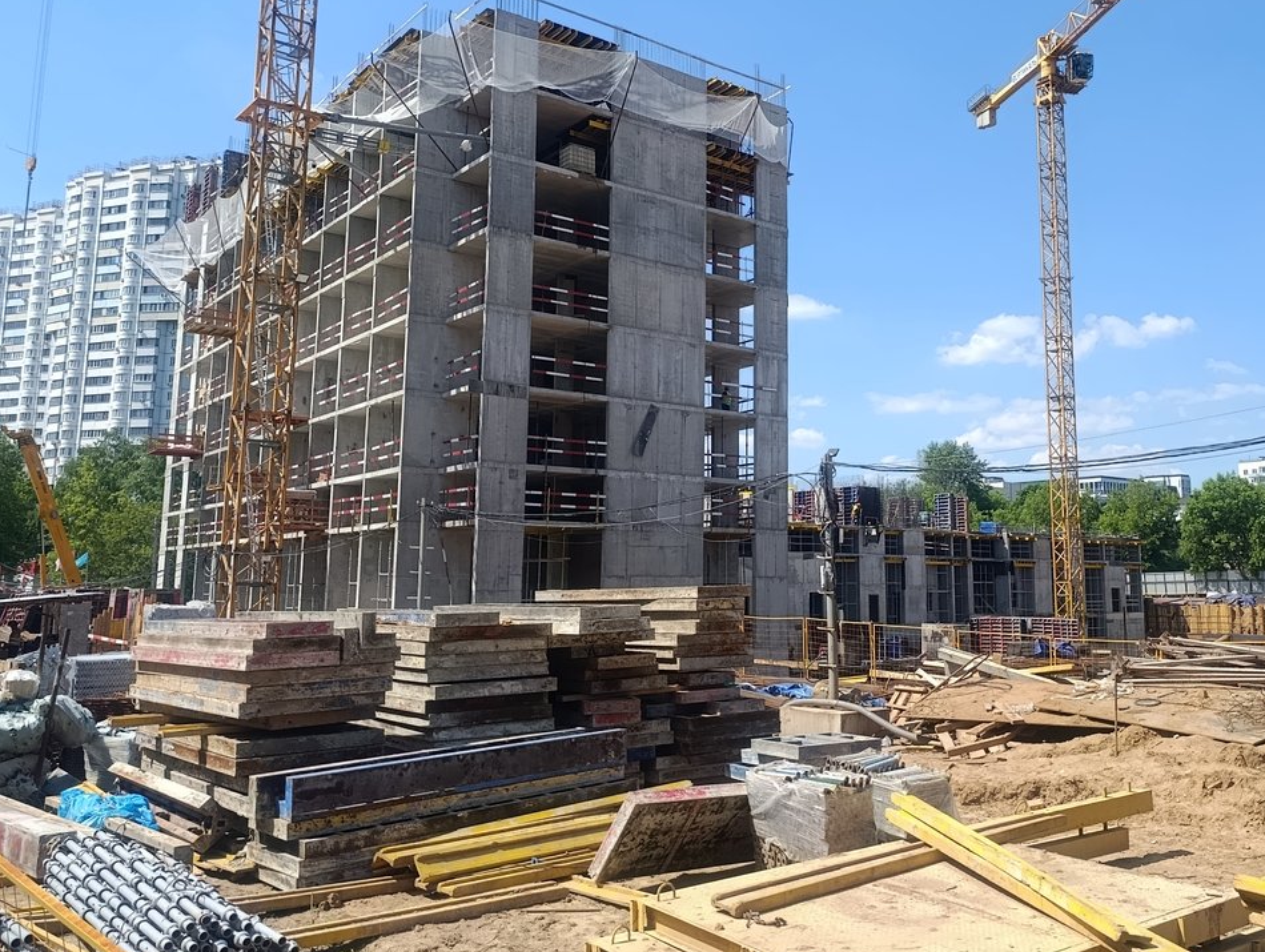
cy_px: 394
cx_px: 787
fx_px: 1134
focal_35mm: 31
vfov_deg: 45.4
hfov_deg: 57.6
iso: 50
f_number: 1.65
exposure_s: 1/472
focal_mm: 6.11
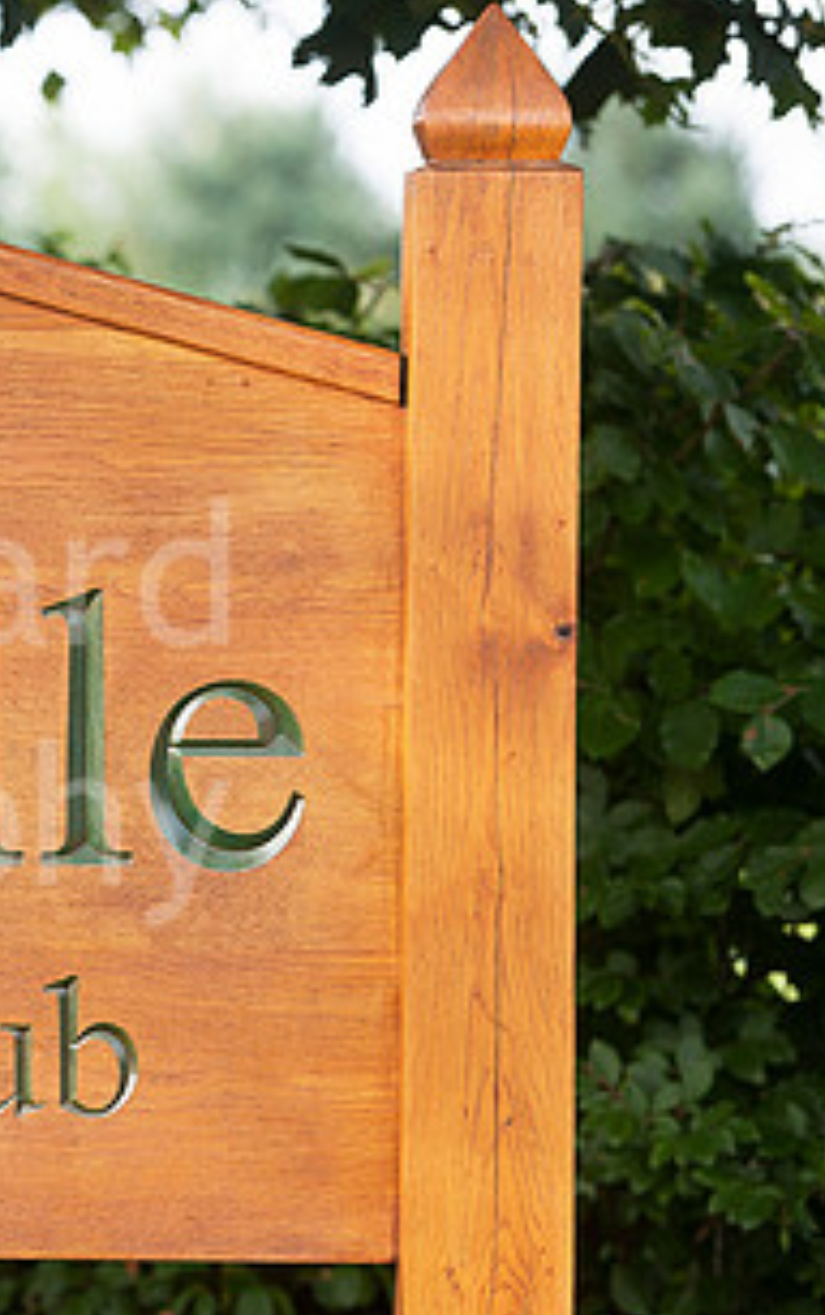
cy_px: 615
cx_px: -314
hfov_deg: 5.4
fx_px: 8645
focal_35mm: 241
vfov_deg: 8.7
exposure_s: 1/250
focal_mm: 125
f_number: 4
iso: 320
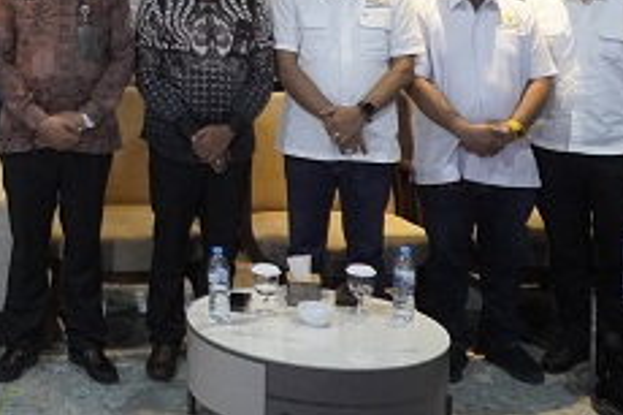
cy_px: -123
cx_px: -187
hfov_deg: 22.2
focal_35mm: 82
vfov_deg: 15.8
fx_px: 1418
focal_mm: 18
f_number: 4
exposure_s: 1/160
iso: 5000
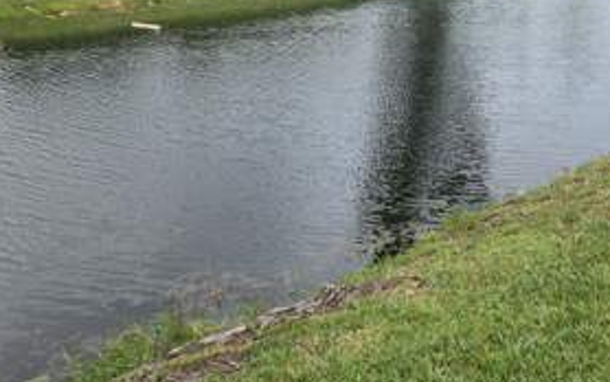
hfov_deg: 45.3
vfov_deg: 30.3
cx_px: 467
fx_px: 699
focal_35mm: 42
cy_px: 122
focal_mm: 5.4
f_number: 1.8
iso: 80
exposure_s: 1/2866
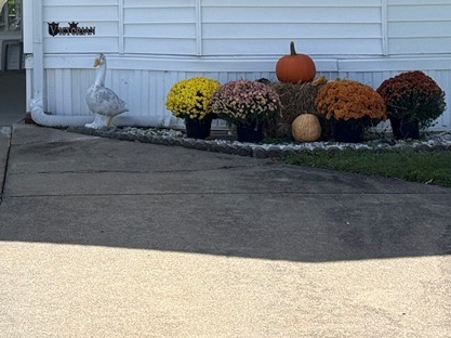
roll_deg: +0.3
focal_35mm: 118
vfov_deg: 12.3
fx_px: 1536
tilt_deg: +1.9
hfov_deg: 16.5
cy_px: -52
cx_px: 56
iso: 100
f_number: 1.78
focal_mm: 6.76
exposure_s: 1/4098
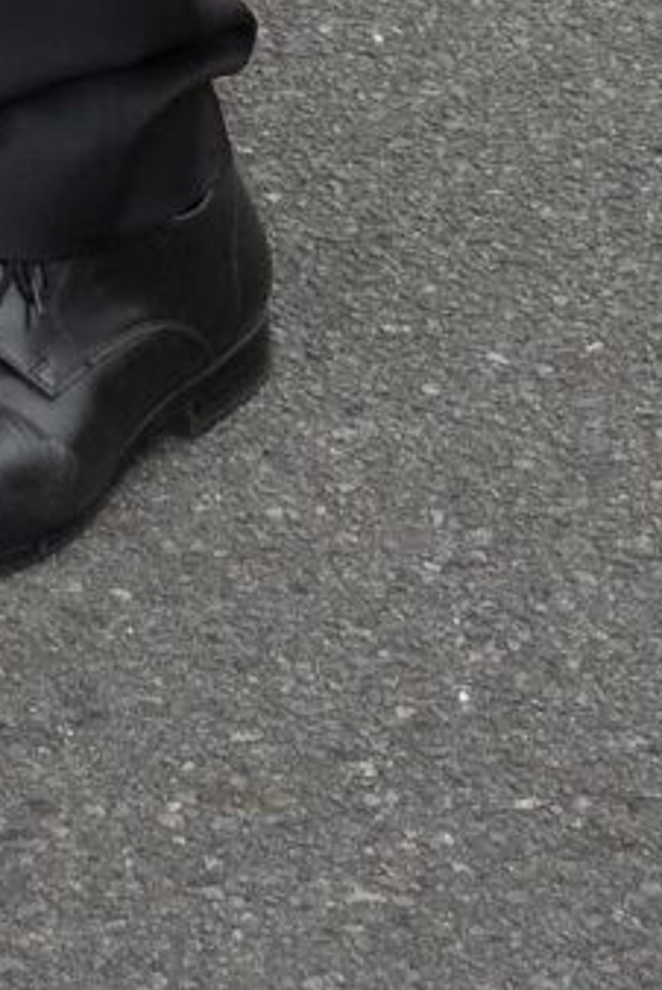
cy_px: -2657
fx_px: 7707
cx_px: -1668
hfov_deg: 4.6
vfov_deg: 6.3
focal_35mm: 280
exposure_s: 1/200
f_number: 6.3
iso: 500
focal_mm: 37
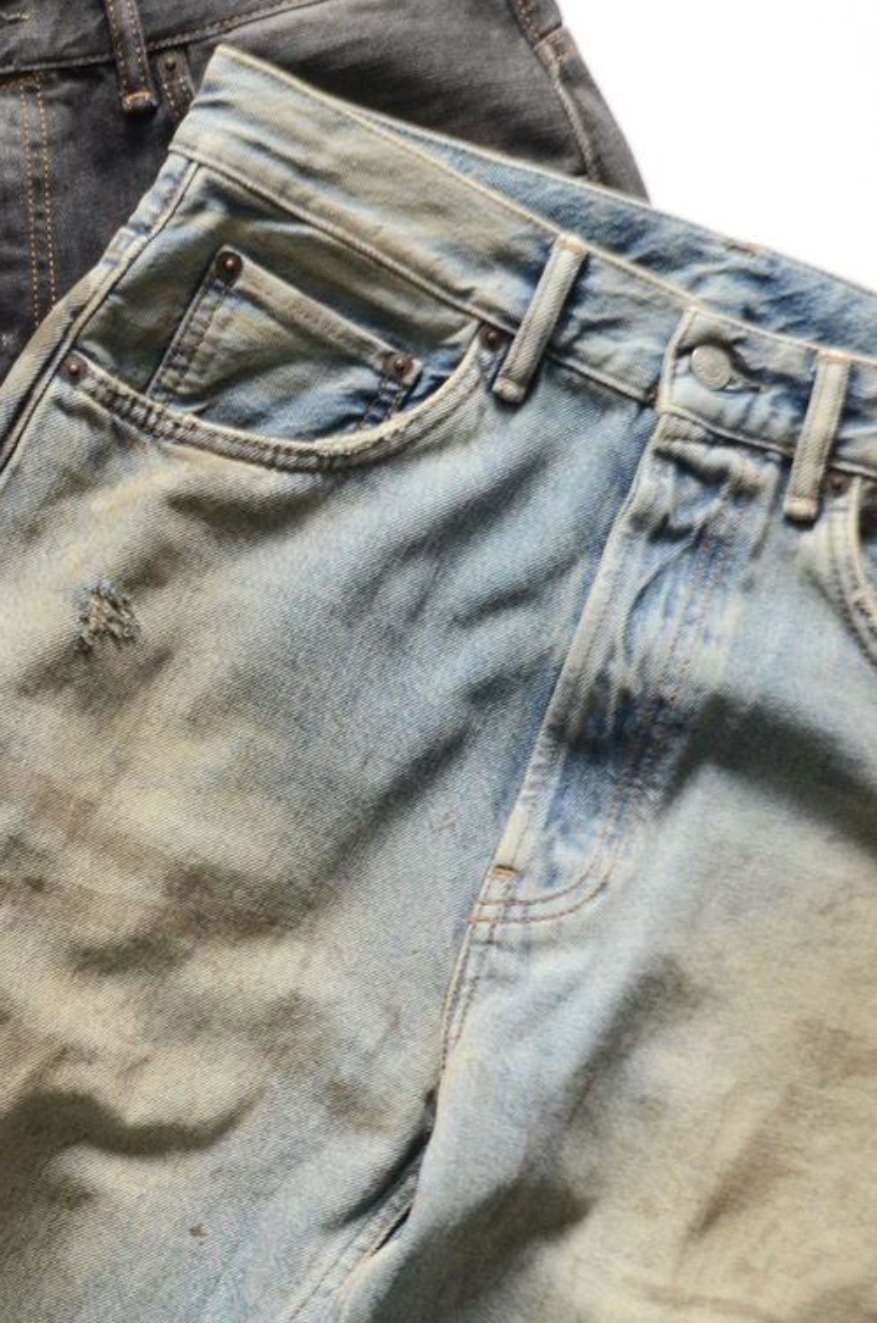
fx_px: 2420
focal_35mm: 66
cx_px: 163
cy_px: 940
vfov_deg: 30.2
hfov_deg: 20.3
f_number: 4
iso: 1000
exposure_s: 1/100
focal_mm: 22
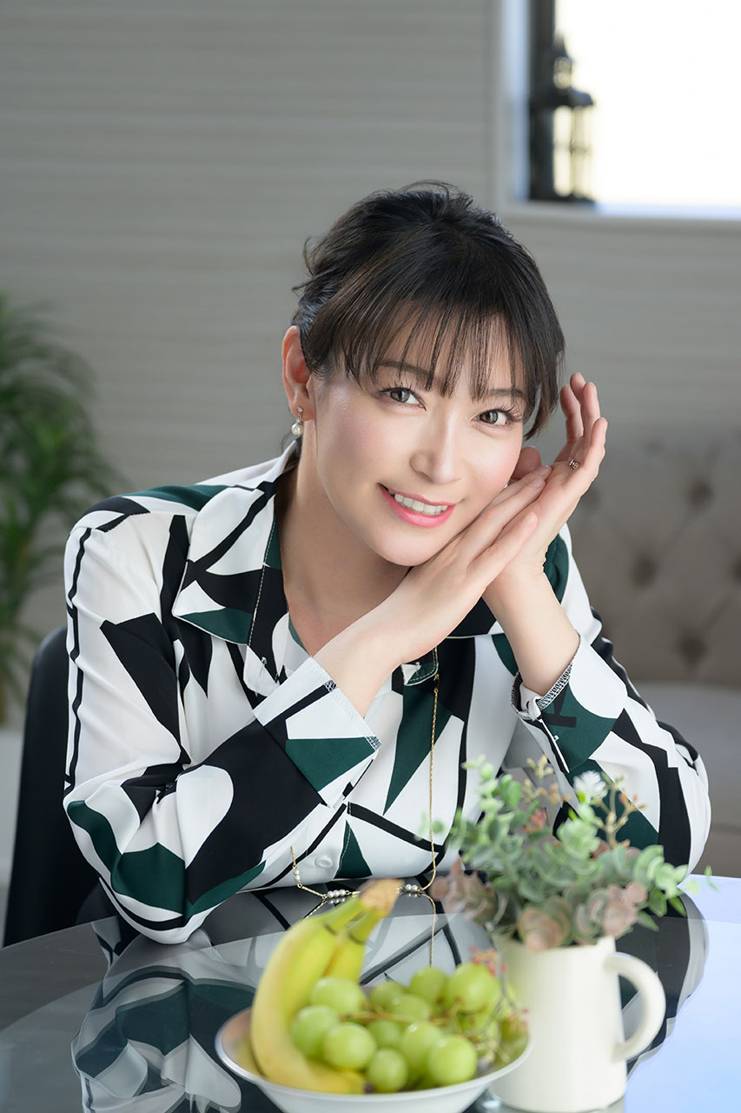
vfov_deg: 22.6
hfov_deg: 15.2
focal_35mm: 90
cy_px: 556
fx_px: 2779
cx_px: 370
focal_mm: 60
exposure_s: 1/160
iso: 320
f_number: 2.8
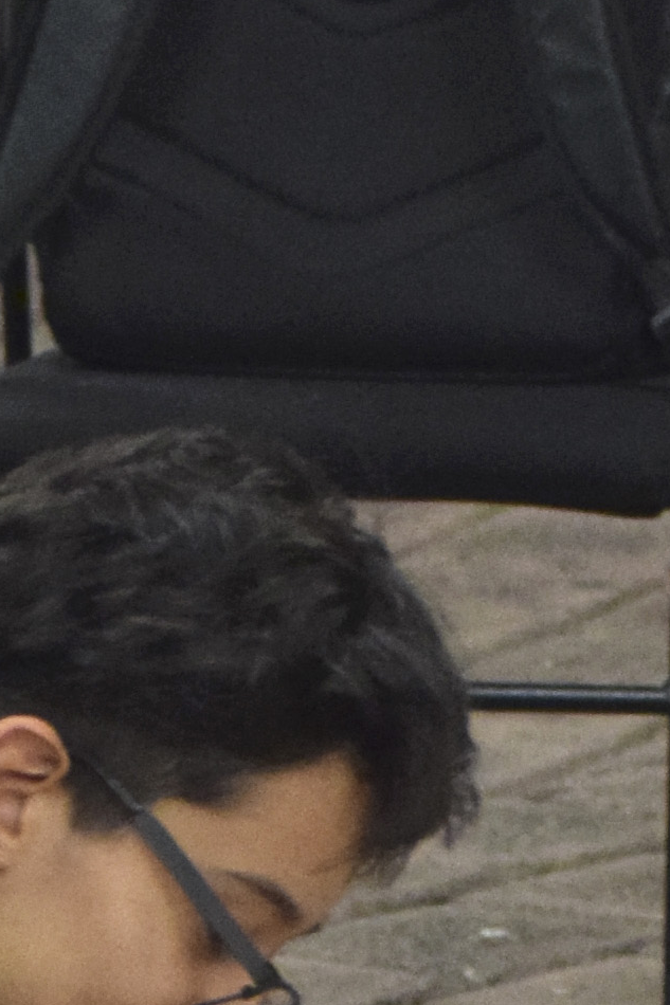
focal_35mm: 521
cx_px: 919
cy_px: 2016
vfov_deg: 3.9
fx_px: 14553
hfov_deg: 2.6
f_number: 4
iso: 1400
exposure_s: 1/60
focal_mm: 55
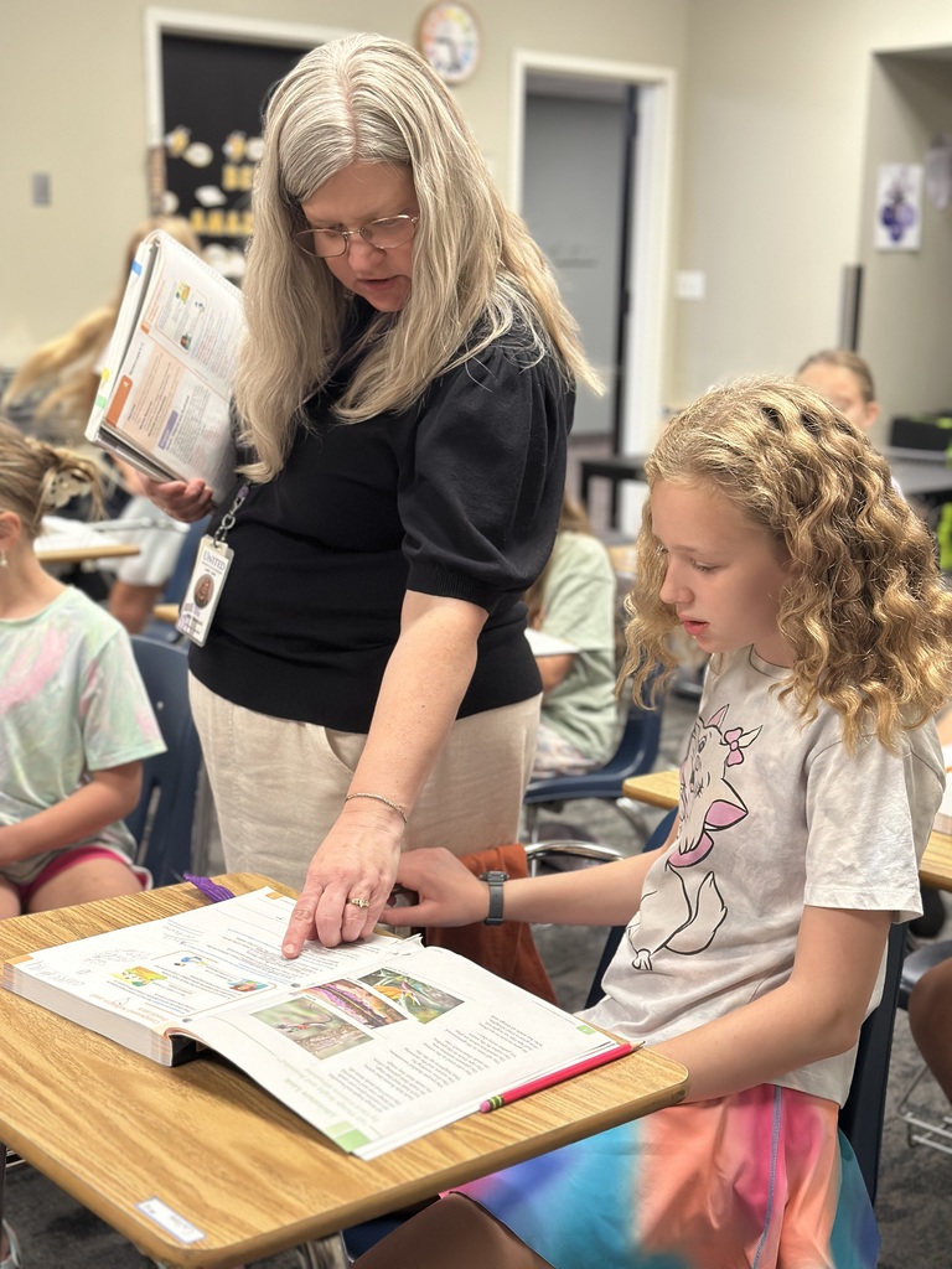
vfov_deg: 39.7
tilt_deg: -12.2
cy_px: 634
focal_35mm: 48
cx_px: 476
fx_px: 1760
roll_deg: -1.6
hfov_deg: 30.3
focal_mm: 6.86
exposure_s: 1/60
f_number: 1.78
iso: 320
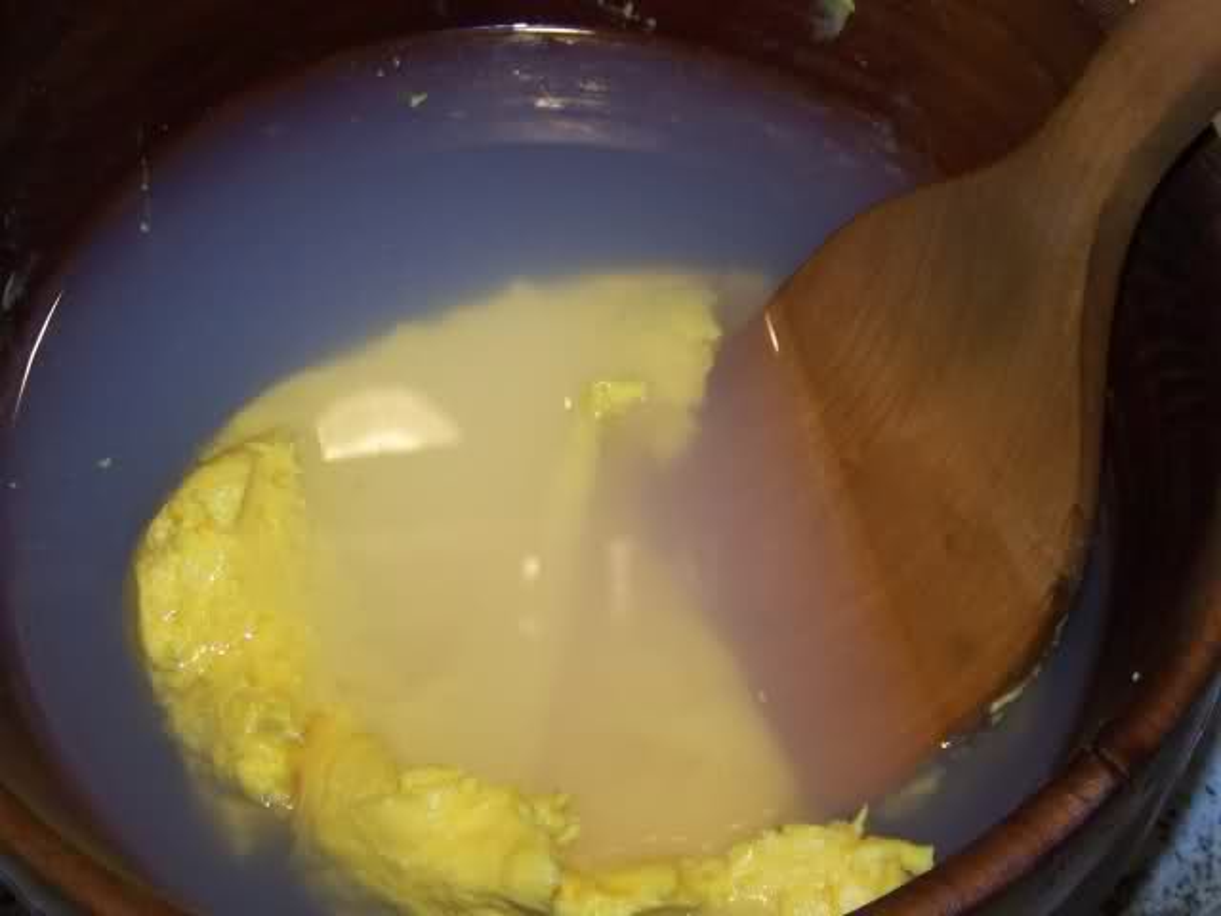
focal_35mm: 87
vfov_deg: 17.0
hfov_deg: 22.5
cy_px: 458
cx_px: 610
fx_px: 3069
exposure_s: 1/30
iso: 200
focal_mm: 14.6
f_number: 3.2
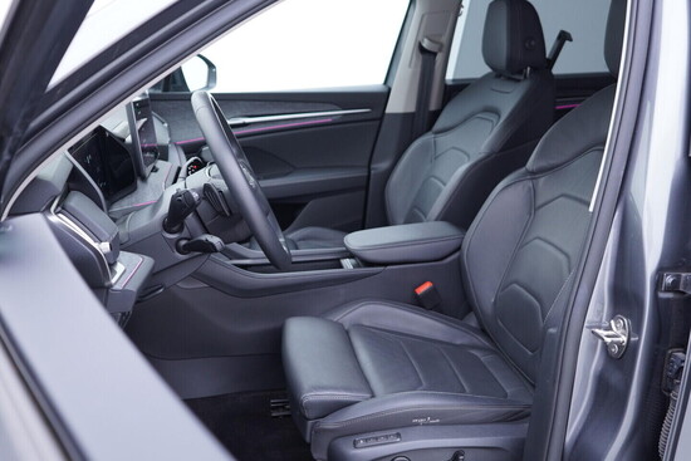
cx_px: 346
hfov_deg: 53.1
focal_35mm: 36
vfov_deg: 36.9
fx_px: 691
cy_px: 230
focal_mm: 24
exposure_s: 1/40
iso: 250
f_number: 2.8
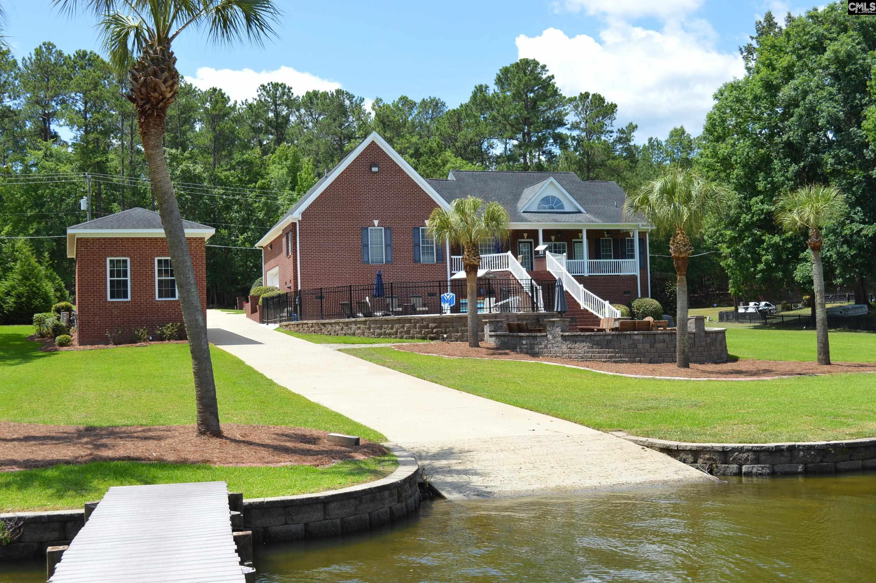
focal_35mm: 44
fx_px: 1058
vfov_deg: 30.8
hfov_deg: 45.0
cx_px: 438
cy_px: 292
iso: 100
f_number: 8
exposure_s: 1/250
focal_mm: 29
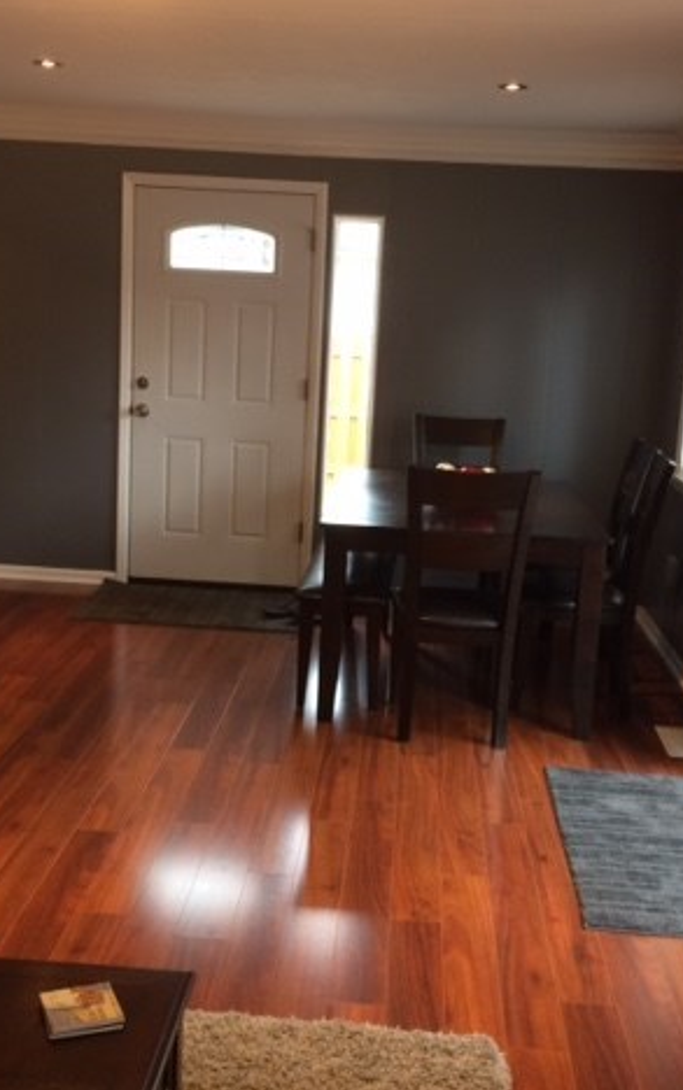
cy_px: 550
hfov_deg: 30.6
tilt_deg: -13.2
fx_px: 1249
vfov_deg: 47.2
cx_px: 340
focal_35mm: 42
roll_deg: -2.1
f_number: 2.2
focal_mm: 4.15
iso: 80
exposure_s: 1/30
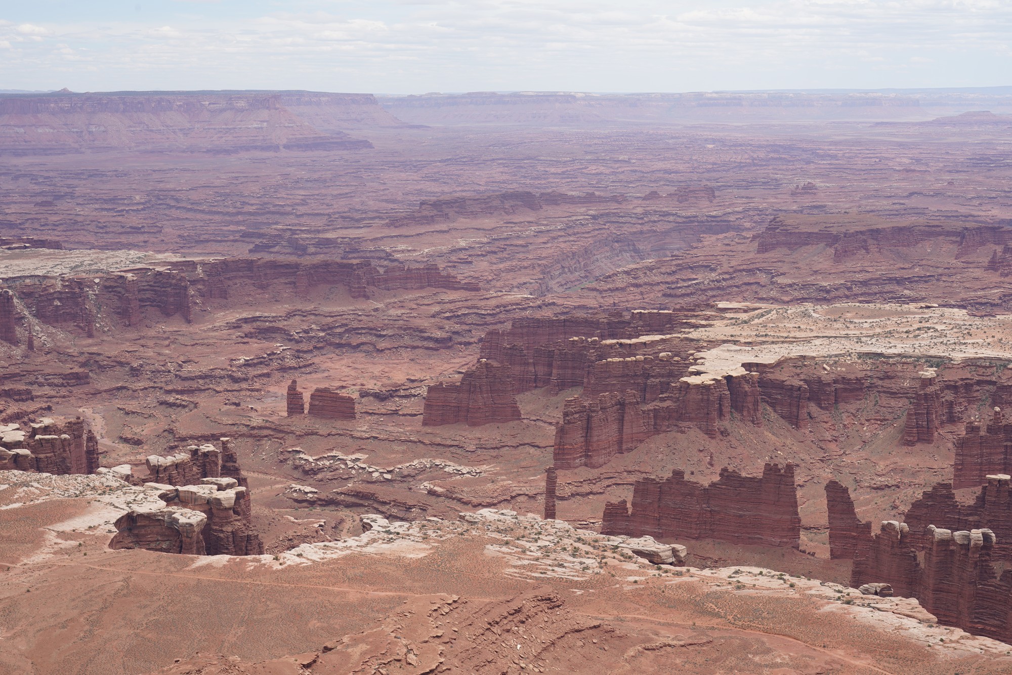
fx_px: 1687
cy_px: 338
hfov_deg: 33.4
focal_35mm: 60
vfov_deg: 22.6
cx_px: 506
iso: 100
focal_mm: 60
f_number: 13
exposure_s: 1/100
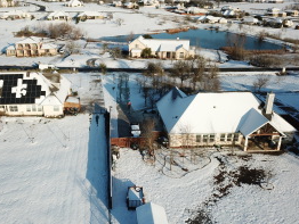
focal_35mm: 36
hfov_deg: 51.0
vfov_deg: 39.7
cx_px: 122
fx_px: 311
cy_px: 124
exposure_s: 1/100
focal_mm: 4.73
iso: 100
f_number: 2.2
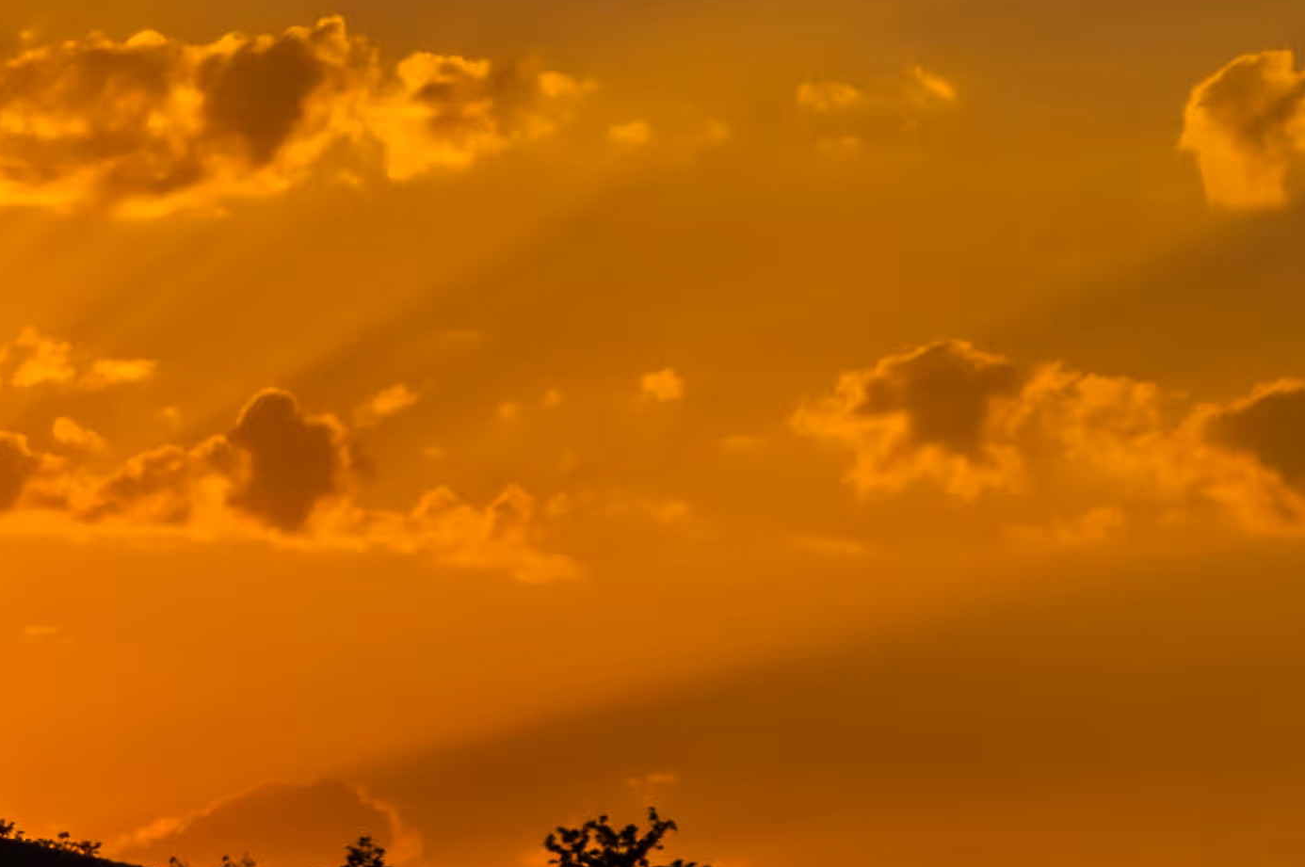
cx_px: -1330
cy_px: -366
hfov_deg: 5.6
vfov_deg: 3.8
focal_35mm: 358
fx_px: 12970
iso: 100
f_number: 5.6
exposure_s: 1/320
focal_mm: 55
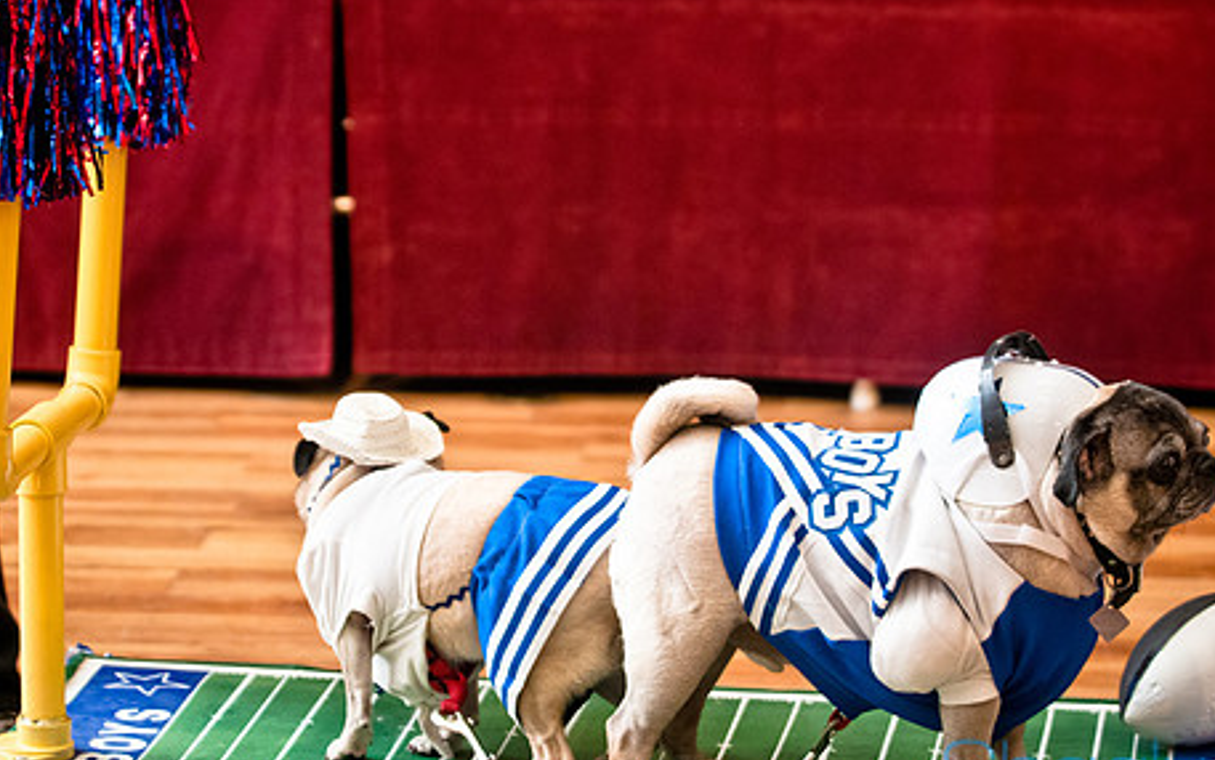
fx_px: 5134
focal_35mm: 155
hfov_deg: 13.5
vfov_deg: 8.5
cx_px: 596
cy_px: 397
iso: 200
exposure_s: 1/200
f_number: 2.8
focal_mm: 80
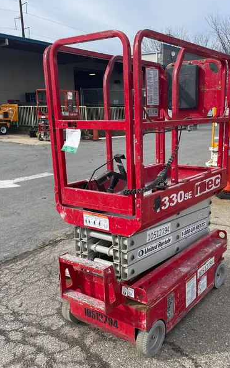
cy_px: 208
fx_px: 341
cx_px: 139
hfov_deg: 37.1
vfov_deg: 56.5
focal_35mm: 34
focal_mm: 4.2
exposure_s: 1/2092
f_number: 1.6
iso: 32
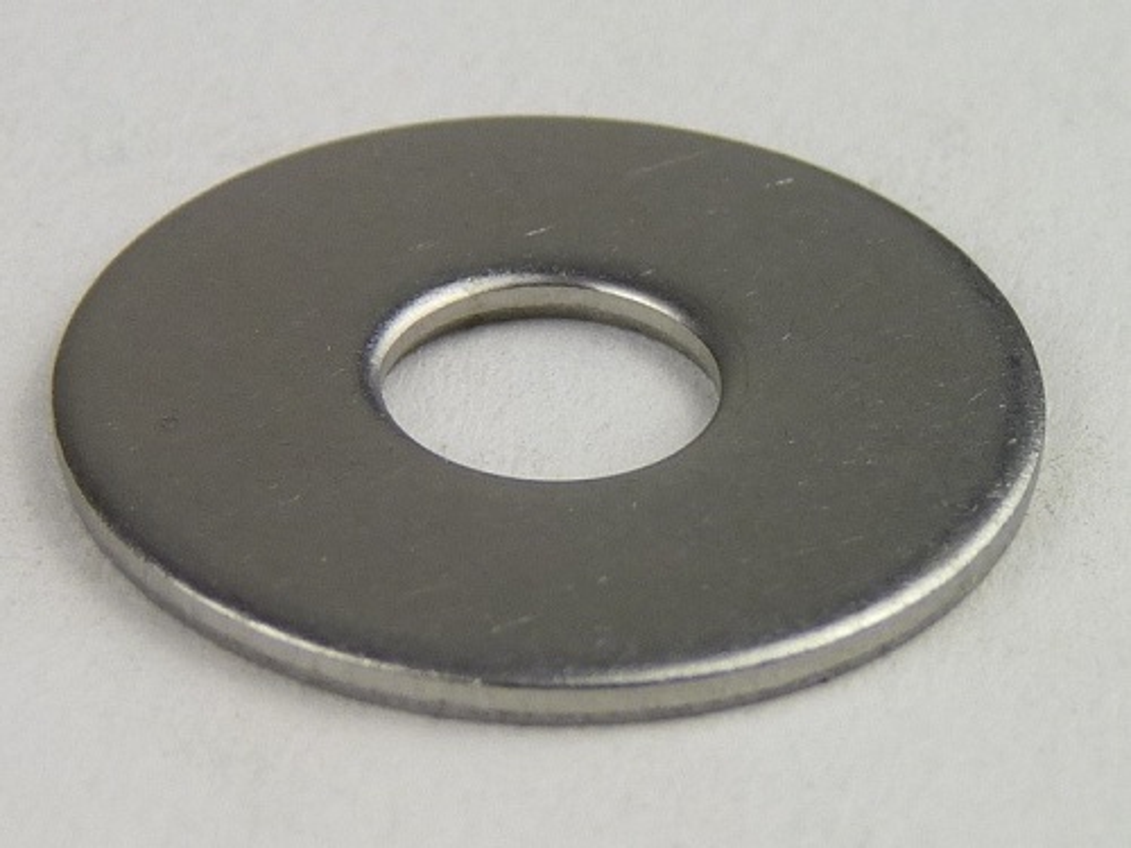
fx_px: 1699
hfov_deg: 36.8
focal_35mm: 52
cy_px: 424
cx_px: 566
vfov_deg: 28.0
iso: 80
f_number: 3.2
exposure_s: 1/125
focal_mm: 9.2
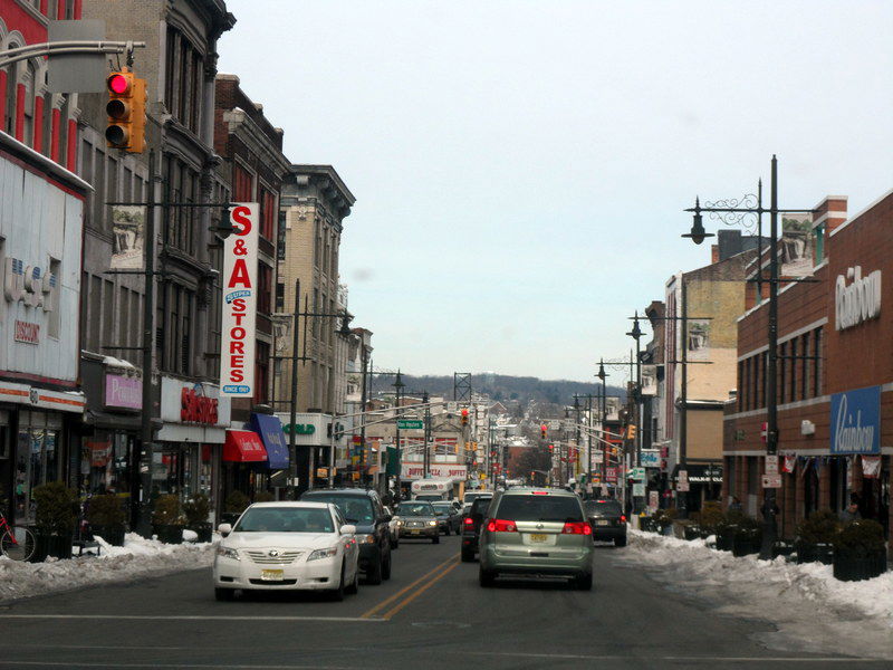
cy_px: 335
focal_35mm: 87
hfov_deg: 22.5
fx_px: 2244
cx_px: 446
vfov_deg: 17.0
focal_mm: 15.9
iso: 80
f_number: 5
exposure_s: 1/500
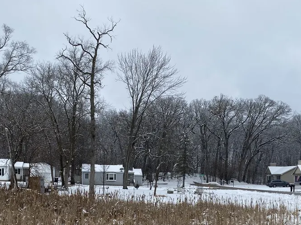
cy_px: 198
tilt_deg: -0.7
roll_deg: -1.3
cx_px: 148
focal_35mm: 56
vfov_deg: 25.4
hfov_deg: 34.4
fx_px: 487
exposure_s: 1/3040
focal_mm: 4.25
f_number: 1.8
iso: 32
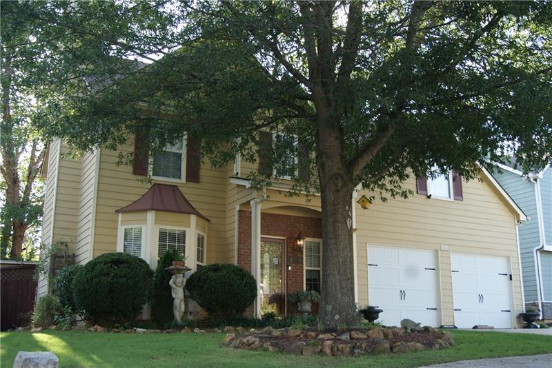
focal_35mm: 39
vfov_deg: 34.2
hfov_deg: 49.5
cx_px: 276
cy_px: 184
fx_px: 598
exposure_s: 1/50
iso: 100
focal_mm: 26
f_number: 5
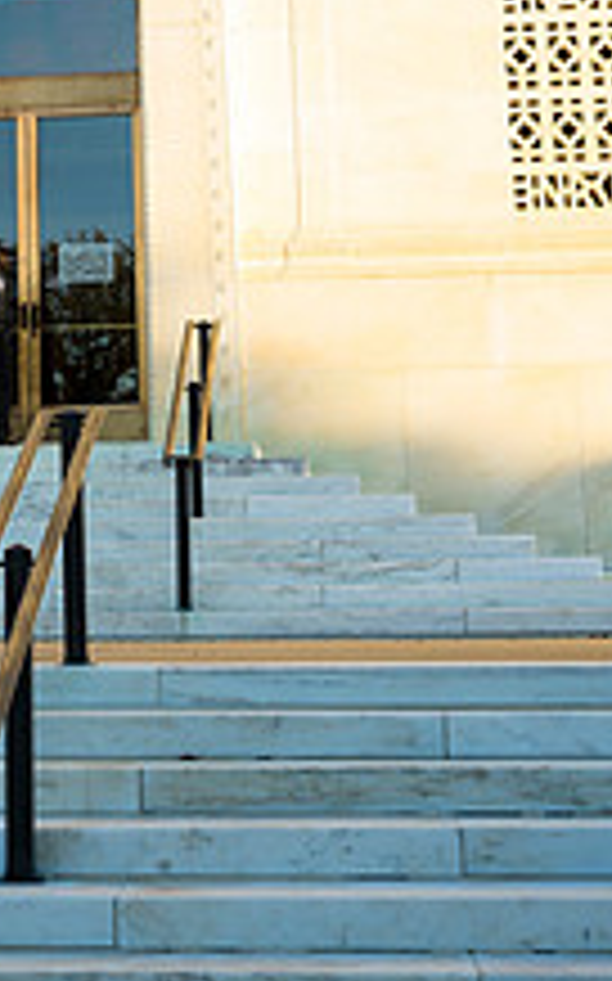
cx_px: -9
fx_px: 2138
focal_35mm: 80
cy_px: 50
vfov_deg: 24.9
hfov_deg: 16.0
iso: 100
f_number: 4
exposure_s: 1/80
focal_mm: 38
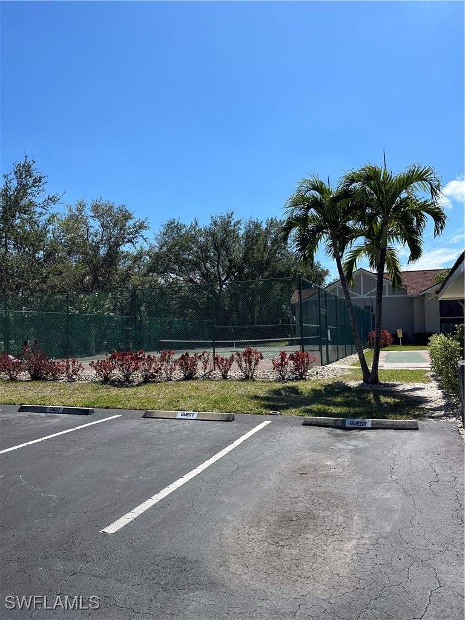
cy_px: 310
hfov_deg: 53.1
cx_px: 232
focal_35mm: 26
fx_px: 466
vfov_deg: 67.3
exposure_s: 1/4149
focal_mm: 5.1
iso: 50
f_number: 1.6
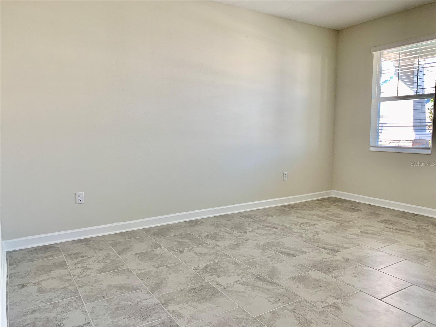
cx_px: 218
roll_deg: -0.7
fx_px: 327
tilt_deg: -5.9
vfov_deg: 53.1
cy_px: 164
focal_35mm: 26
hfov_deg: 67.3
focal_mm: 4.25
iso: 100
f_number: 1.8
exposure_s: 1/96
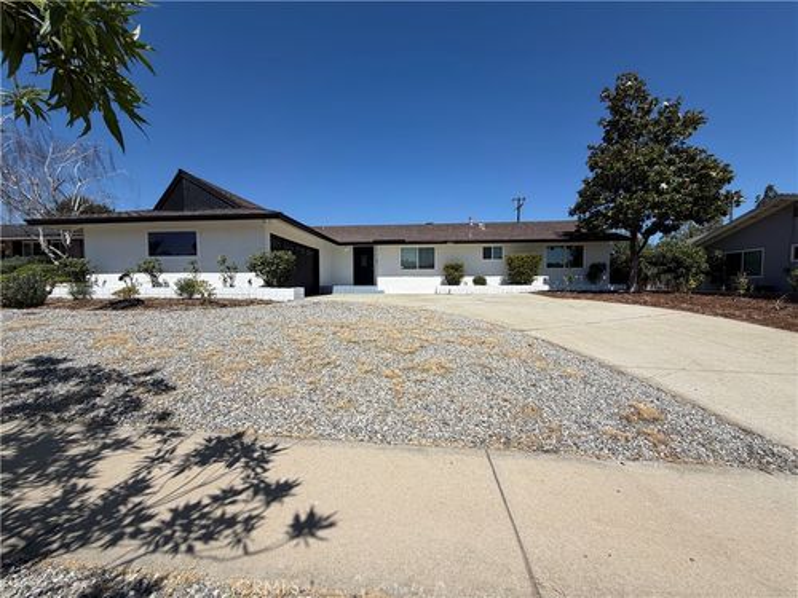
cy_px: 299
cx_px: 399
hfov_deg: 102.1
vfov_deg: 85.7
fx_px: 323
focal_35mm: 14
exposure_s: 1/1211
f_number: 2.2
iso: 20
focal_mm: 2.22
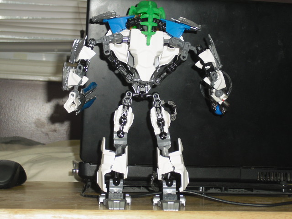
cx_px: 146
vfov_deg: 20.2
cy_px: 110
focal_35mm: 73
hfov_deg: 26.7
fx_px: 616
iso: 200
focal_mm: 13.1
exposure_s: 1/60
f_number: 4.6
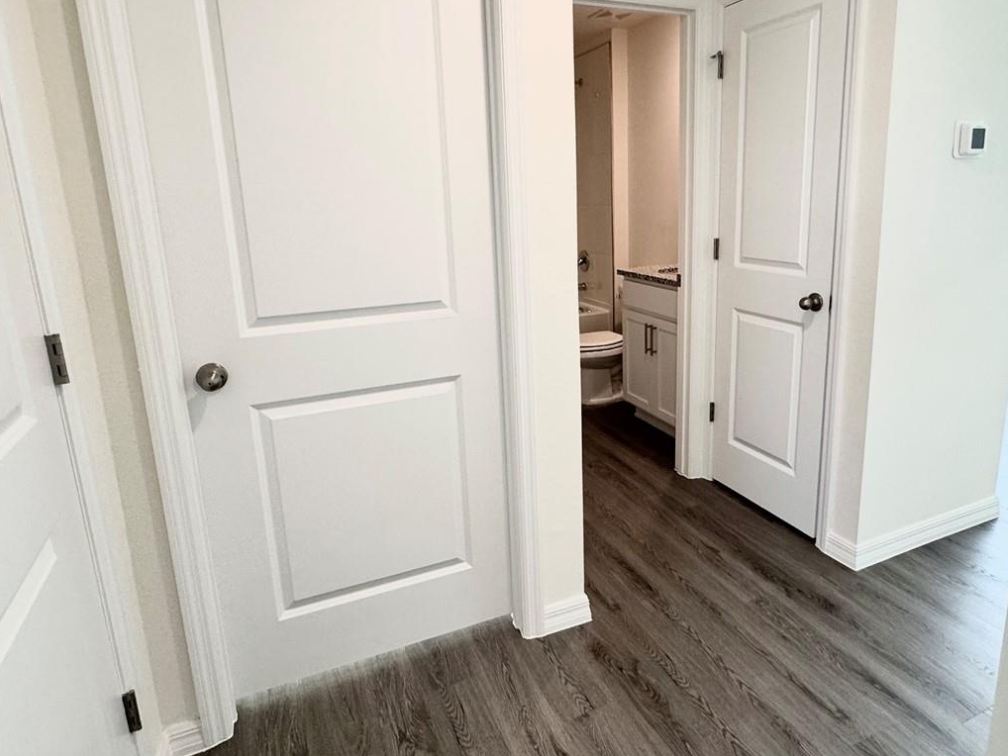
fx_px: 641
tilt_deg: -13.1
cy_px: 330
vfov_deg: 60.9
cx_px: 556
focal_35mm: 22
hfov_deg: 76.1
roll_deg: +1.9
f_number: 2.2
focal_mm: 2.22
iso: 200
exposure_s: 1/120
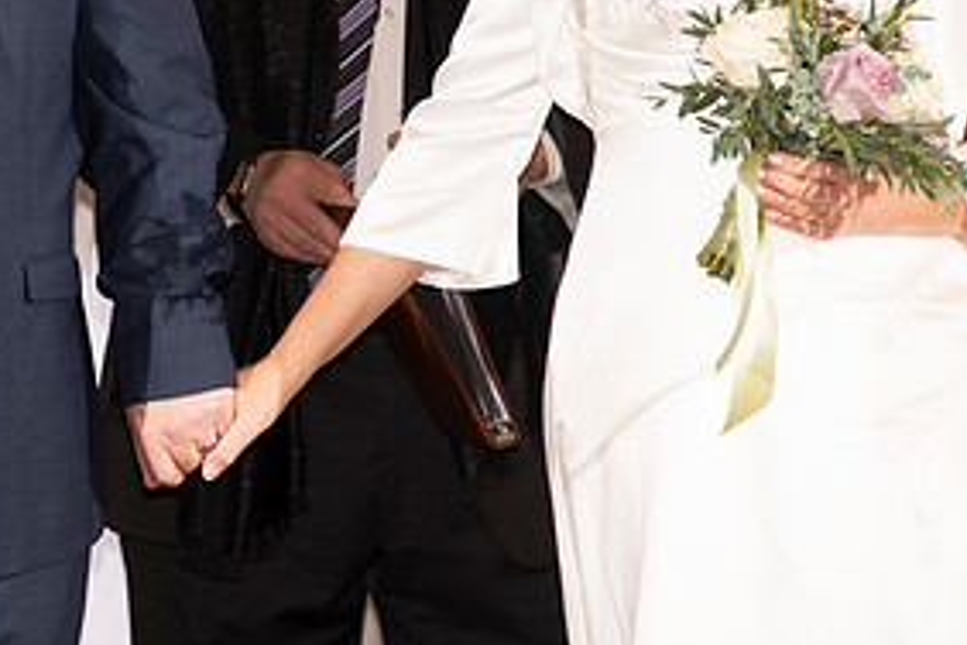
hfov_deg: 3.3
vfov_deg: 2.2
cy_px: 2
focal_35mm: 617
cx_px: 182
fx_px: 16572
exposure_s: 1/160
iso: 1000
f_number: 7.1
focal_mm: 300
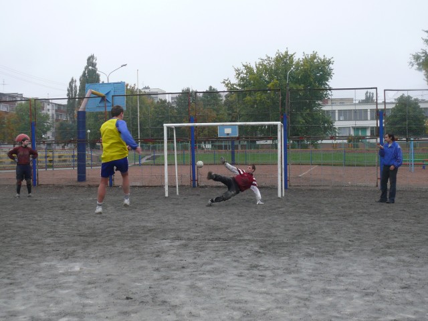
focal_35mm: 42
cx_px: 214
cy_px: 160
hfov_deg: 44.8
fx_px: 519
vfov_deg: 34.3
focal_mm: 8.4
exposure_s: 1/200
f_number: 2.8
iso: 200
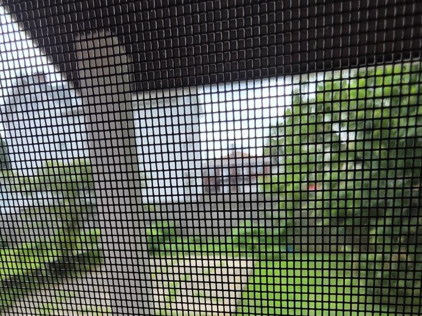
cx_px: 206
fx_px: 292
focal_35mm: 24
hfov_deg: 71.6
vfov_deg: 51.9
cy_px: 267
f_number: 1.9
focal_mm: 2.2
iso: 40
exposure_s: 1/438
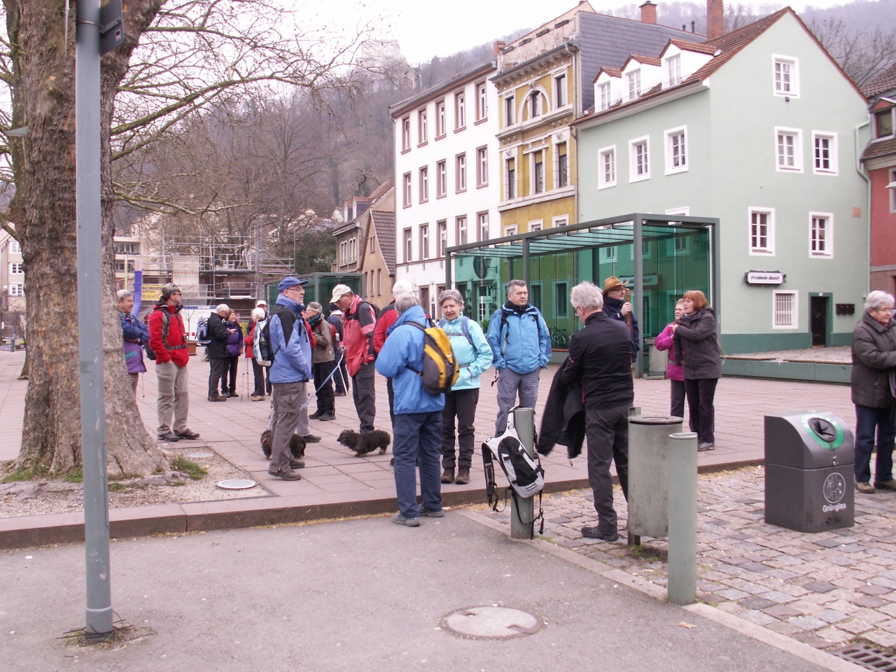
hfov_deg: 52.6
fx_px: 906
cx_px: 448
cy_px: 336
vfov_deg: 40.7
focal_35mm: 35
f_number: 5
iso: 50
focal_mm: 5.86
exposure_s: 1/40
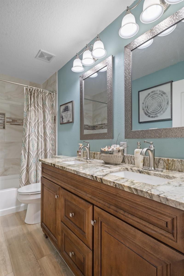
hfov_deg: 67.4
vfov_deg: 90.0
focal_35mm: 18
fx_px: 138
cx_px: 92
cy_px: 138
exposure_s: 1.3
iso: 320
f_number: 8
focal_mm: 18
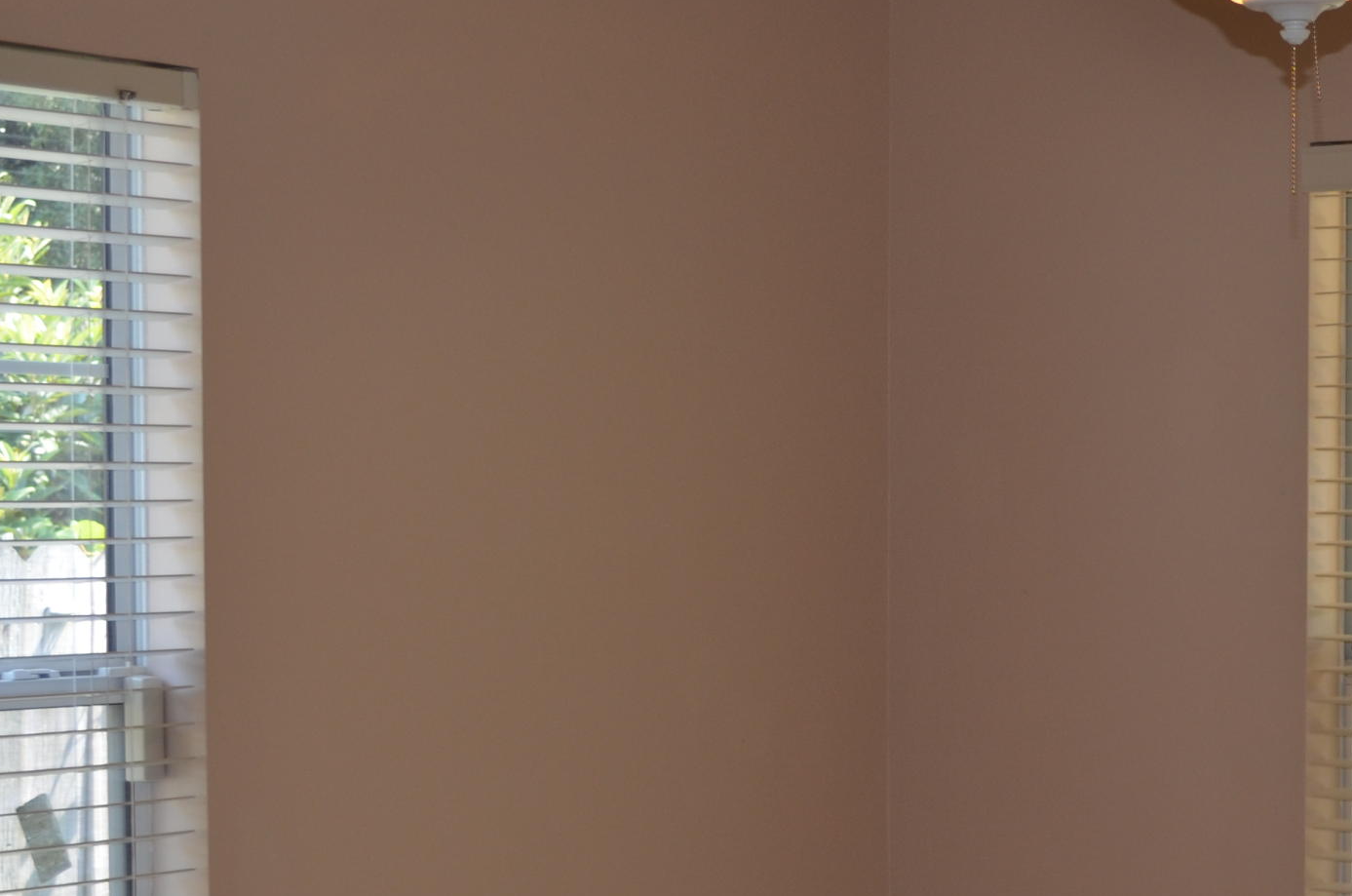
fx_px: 3526
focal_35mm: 94
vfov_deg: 14.4
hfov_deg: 21.1
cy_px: 700
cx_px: 1291
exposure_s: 1/125
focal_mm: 29
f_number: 4.5
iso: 280
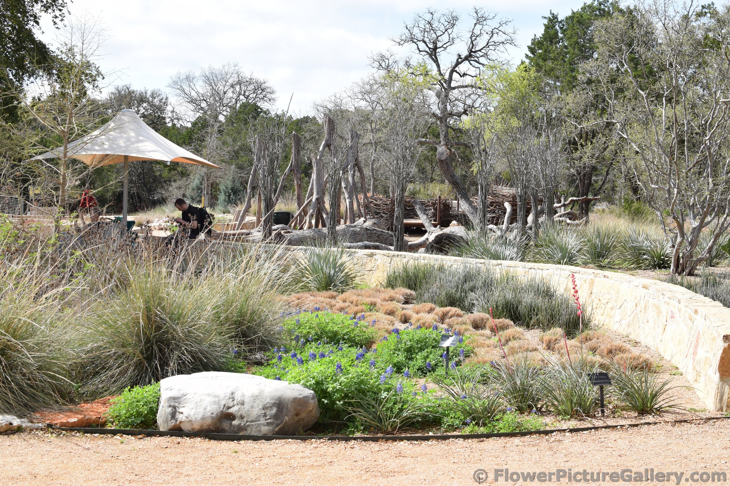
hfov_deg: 37.9
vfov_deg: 25.8
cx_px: 365
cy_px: 243
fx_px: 1065
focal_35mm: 52
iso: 200
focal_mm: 35
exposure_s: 1/320
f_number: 9
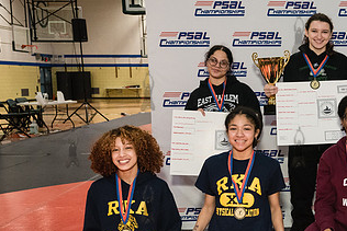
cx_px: 320
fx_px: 540
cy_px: 155
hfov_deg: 33.5
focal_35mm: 56
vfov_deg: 24.1
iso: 4000
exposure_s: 1/160
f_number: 5
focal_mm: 24
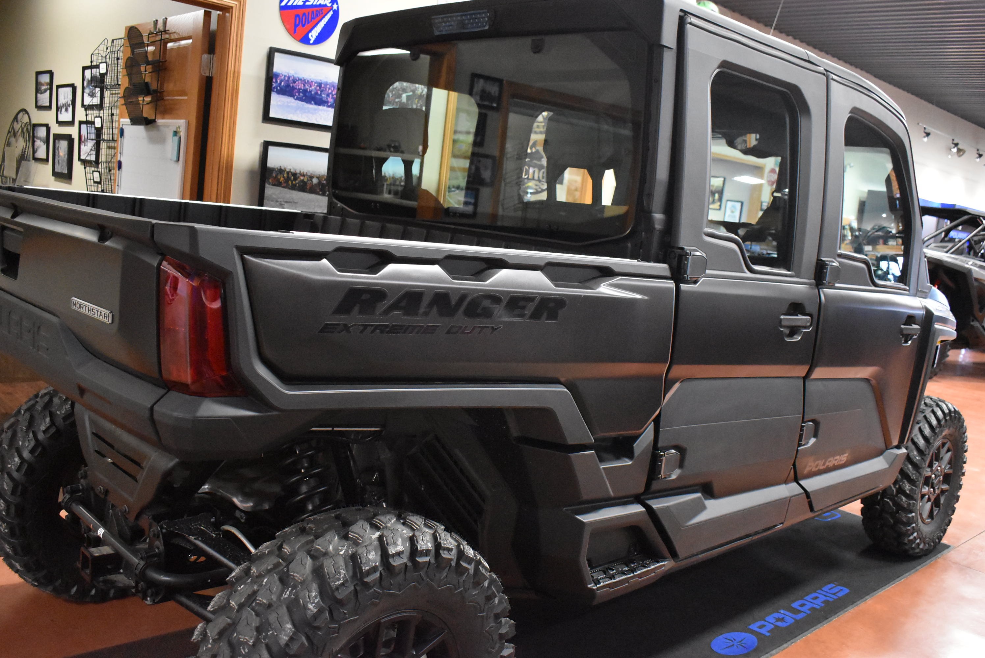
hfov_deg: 57.2
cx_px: 492
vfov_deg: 40.0
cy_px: 329
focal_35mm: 33
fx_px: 904
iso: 7200
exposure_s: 1/125
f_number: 3.8
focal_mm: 22
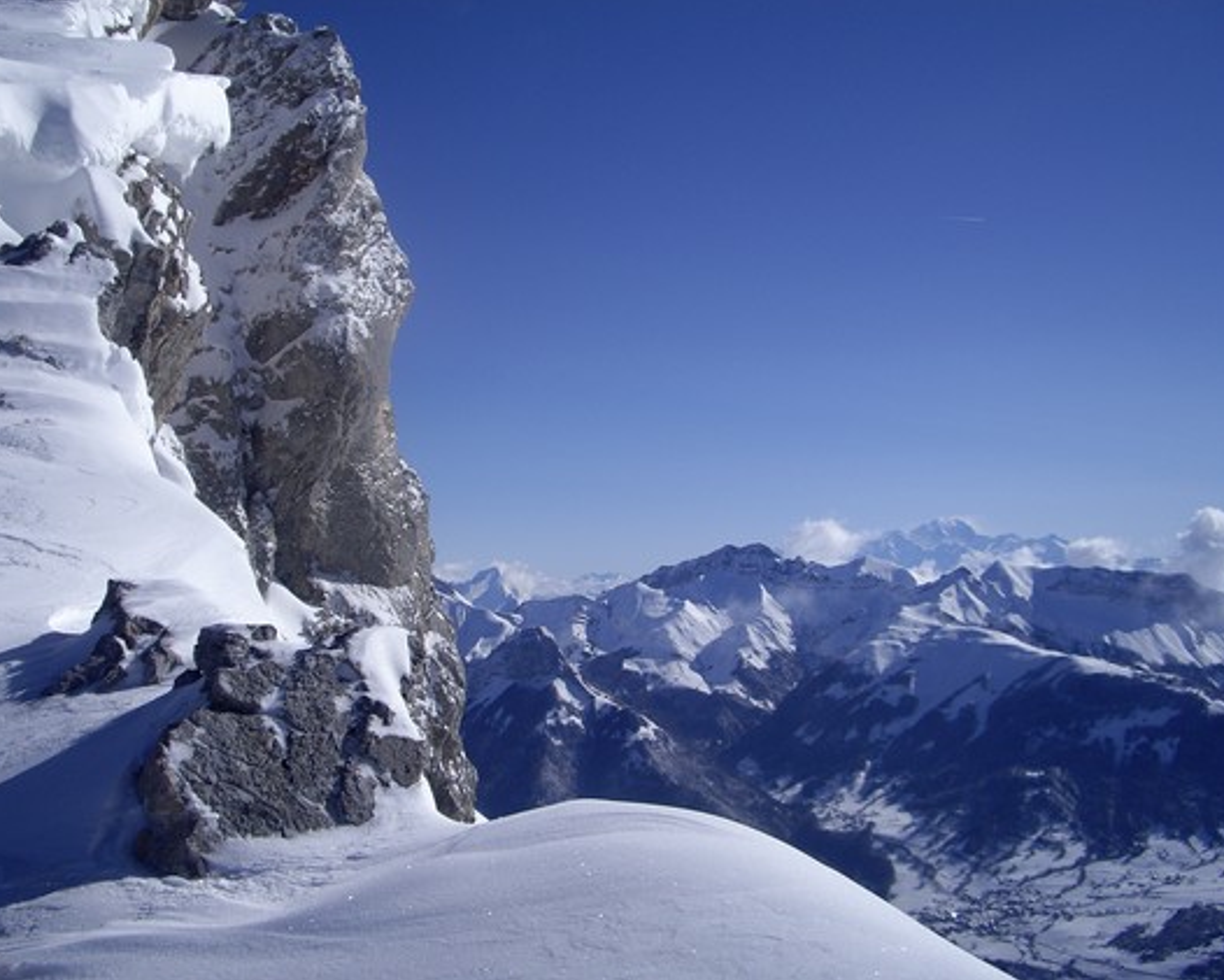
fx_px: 1449
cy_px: 488
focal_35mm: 40
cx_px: 611
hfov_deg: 45.8
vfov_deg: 37.3
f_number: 5.6
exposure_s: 1/640
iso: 50
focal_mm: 7.9
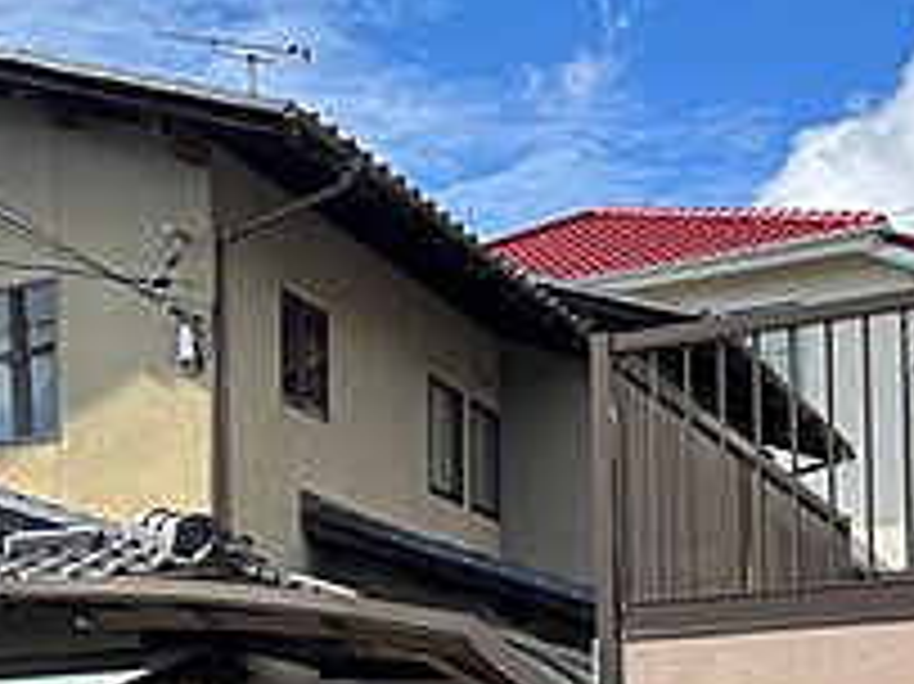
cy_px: 788
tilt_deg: +2.6
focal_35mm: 77
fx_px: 2032
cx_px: -131
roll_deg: +0.3
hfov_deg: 23.5
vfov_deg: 18.3
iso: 50
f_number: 1.6
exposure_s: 1/1783
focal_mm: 5.96
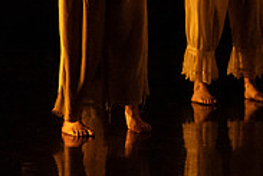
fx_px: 1907
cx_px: 218
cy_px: -53
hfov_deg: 7.9
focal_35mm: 261
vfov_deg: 5.2
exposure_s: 1/400
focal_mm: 75
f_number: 4
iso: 4000
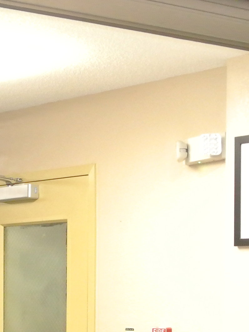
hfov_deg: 11.9
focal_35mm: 123
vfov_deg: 15.4
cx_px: 0
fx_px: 1179
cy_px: 401
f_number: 4
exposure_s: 1/60
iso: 1600
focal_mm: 13.1
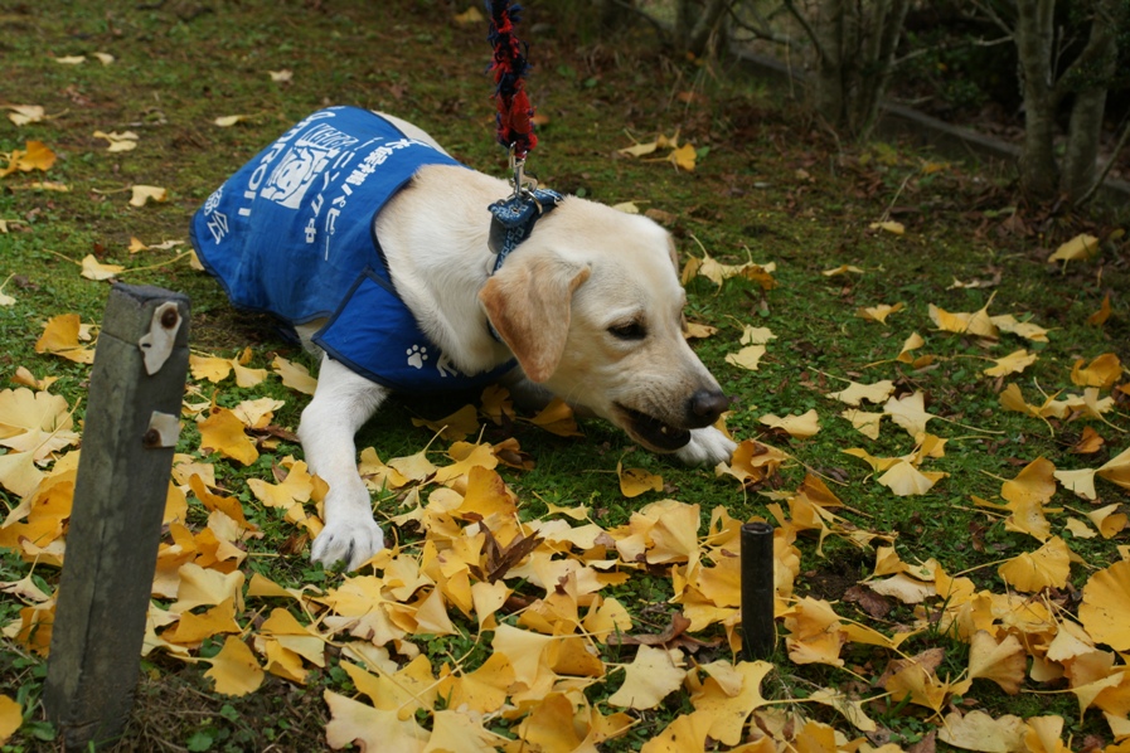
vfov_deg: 20.2
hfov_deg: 29.9
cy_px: 376
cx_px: 565
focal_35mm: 68
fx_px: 2119
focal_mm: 45
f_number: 6.3
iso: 200
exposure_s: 1/320
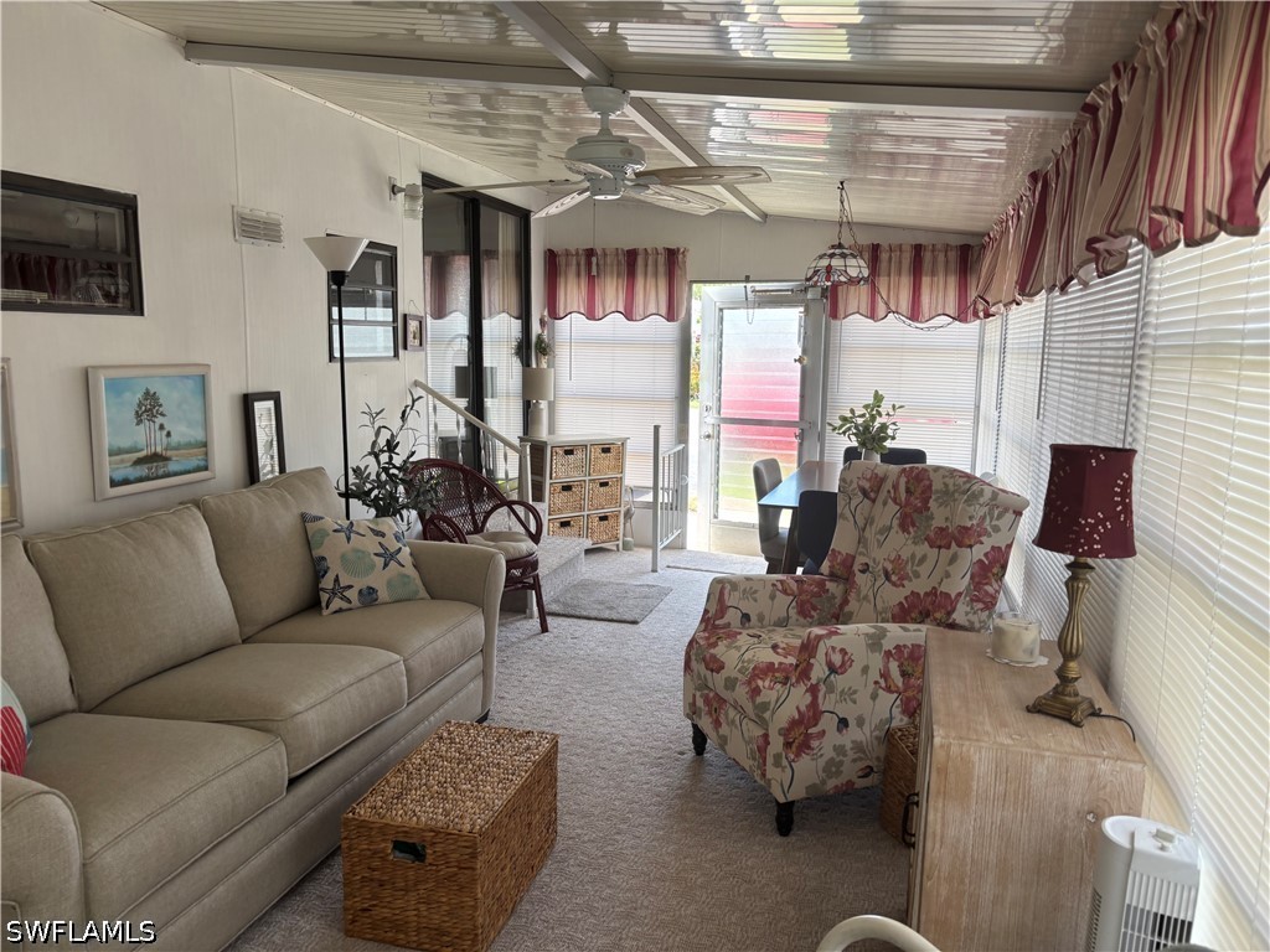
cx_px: 635
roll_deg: -1.3
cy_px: 476
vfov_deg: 53.1
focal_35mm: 26
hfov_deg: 67.3
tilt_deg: -7.3
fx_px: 954
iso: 50
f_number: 1.6
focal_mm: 5.96
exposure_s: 1/121
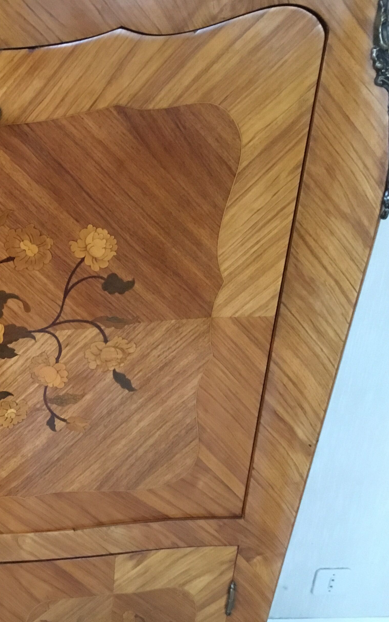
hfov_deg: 27.1
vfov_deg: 45.3
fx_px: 746
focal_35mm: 44
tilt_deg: -26.1
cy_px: 311
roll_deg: +0.6
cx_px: -24
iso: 400
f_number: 2.4
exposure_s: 1/17
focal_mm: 3.3
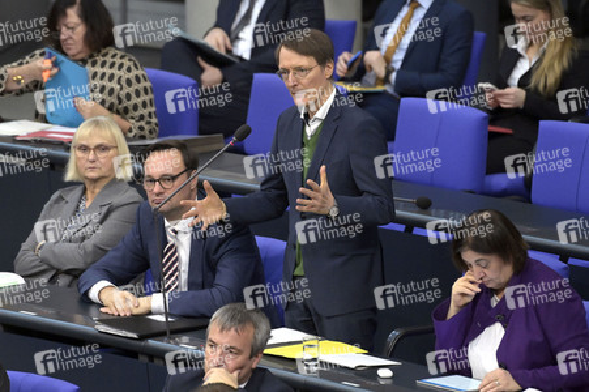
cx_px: 294
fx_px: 5559
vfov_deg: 4.0
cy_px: 196
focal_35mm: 340
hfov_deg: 6.1
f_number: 5.6
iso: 10000
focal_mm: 340
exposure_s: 1/320
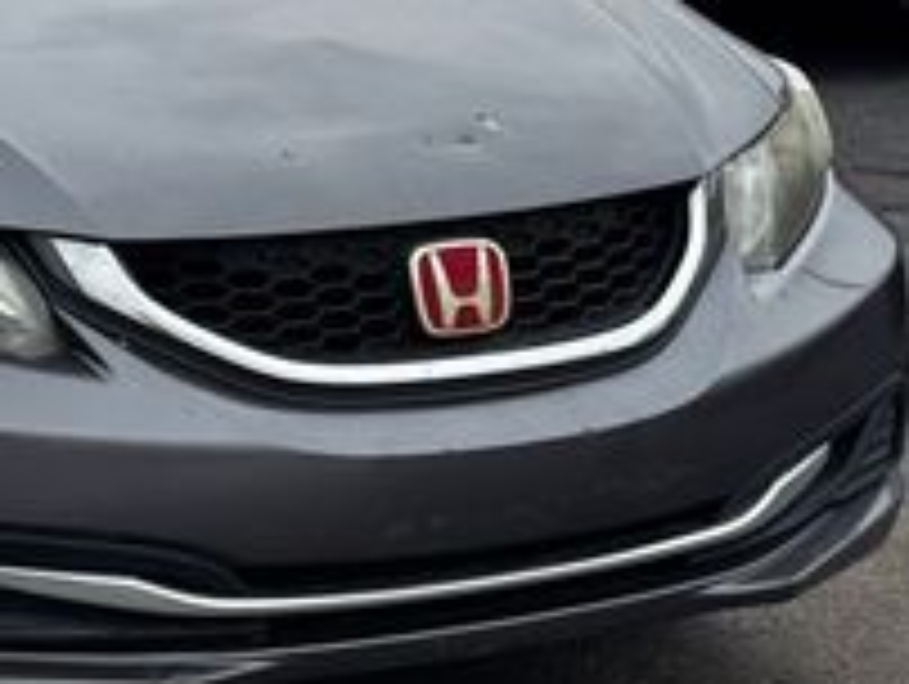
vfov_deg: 9.8
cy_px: 171
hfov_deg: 12.6
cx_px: -216
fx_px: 3996
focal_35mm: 152
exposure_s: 1/876
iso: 64
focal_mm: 6.76
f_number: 1.78
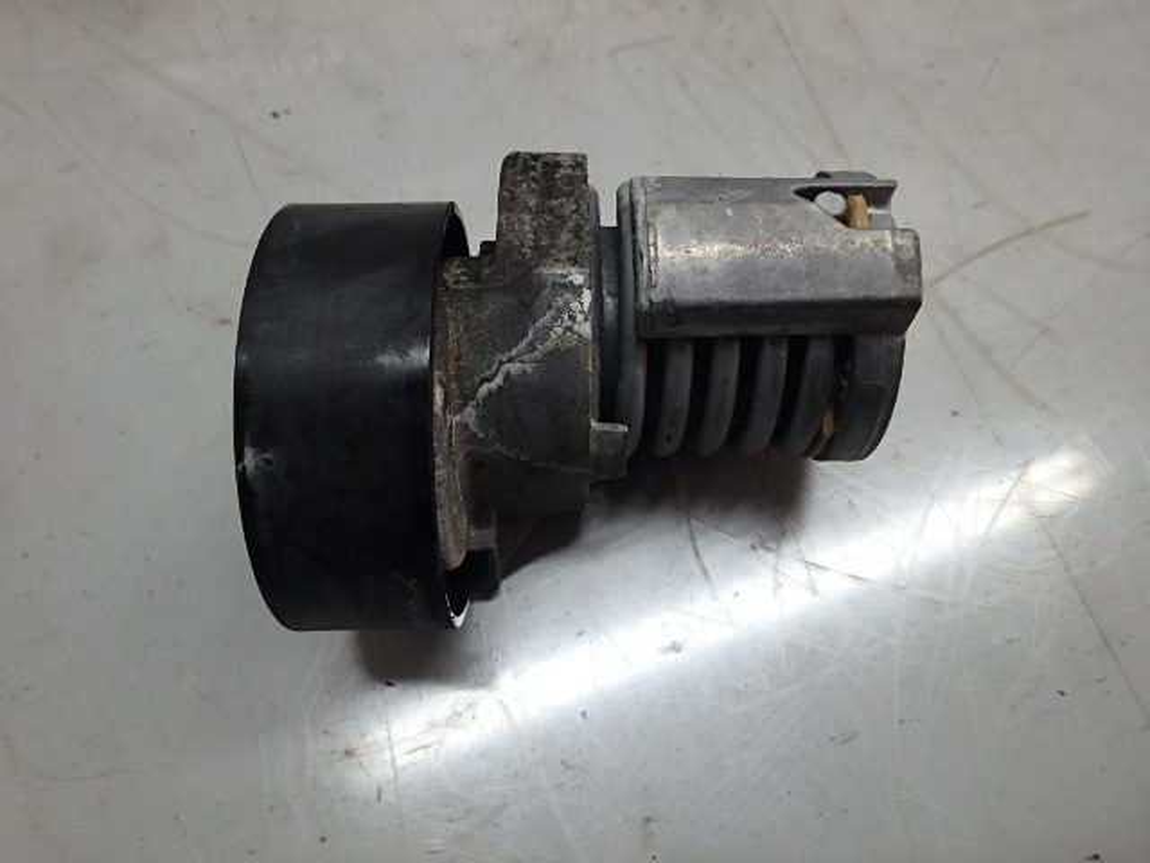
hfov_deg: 63.4
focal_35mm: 28
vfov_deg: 49.7
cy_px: 432
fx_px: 930
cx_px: 575
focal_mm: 5
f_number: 4.4
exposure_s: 1/40
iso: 200
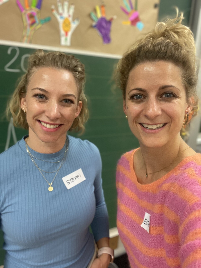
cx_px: 100
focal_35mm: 30
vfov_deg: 60.0
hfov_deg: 46.8
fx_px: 232
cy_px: 134
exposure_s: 1/50
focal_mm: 2.71
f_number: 2.2
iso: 200
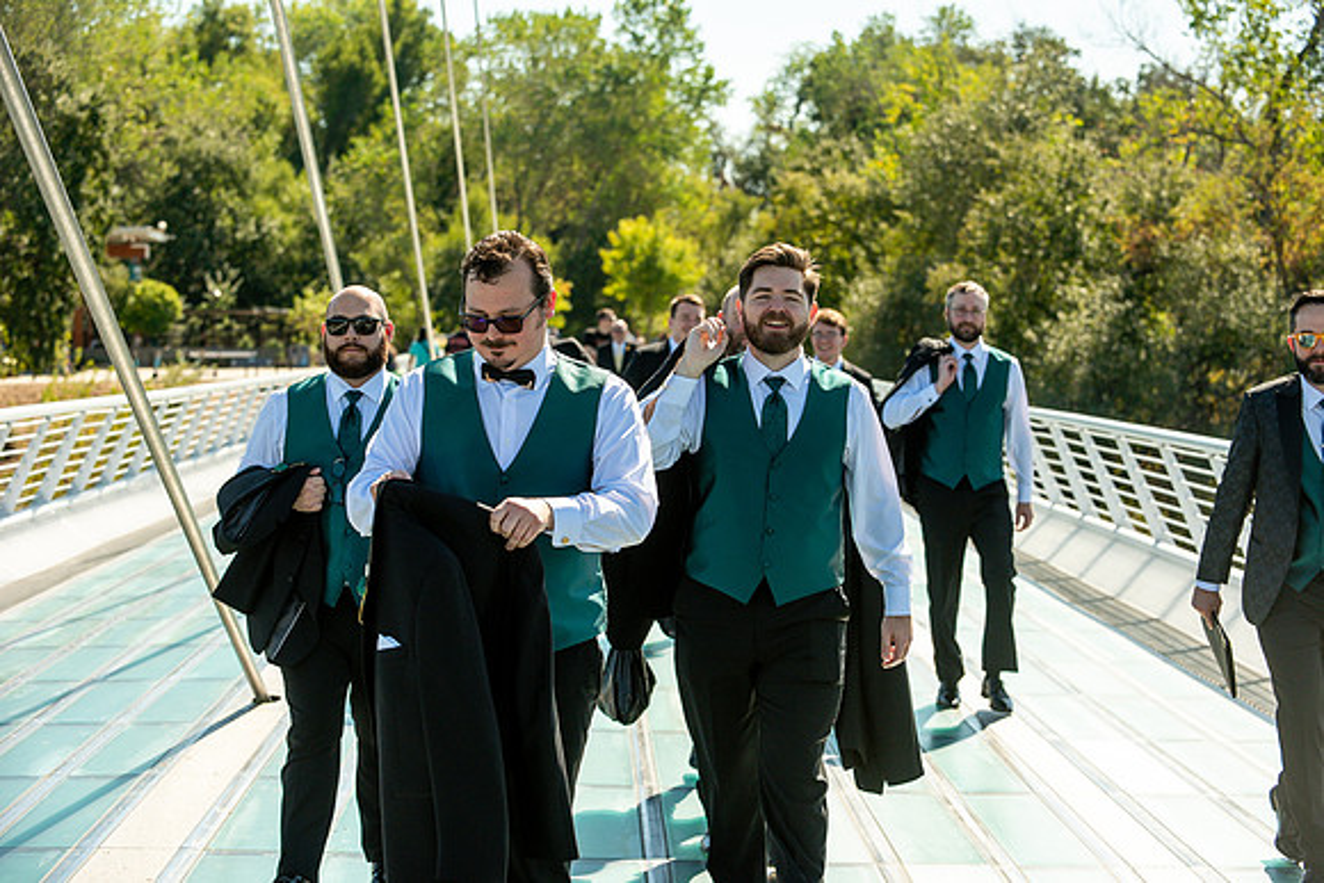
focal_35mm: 82
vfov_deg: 16.7
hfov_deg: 24.8
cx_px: 662
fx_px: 3016
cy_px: 442
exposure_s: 1/1600
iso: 400
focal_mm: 82
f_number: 5.6
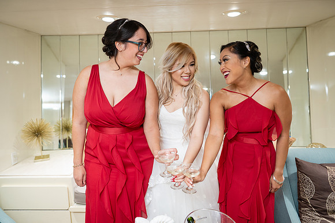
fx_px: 223
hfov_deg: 73.7
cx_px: 168
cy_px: 112
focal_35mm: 24
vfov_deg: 53.2
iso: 500
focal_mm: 24
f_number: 1.8
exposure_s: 1/200
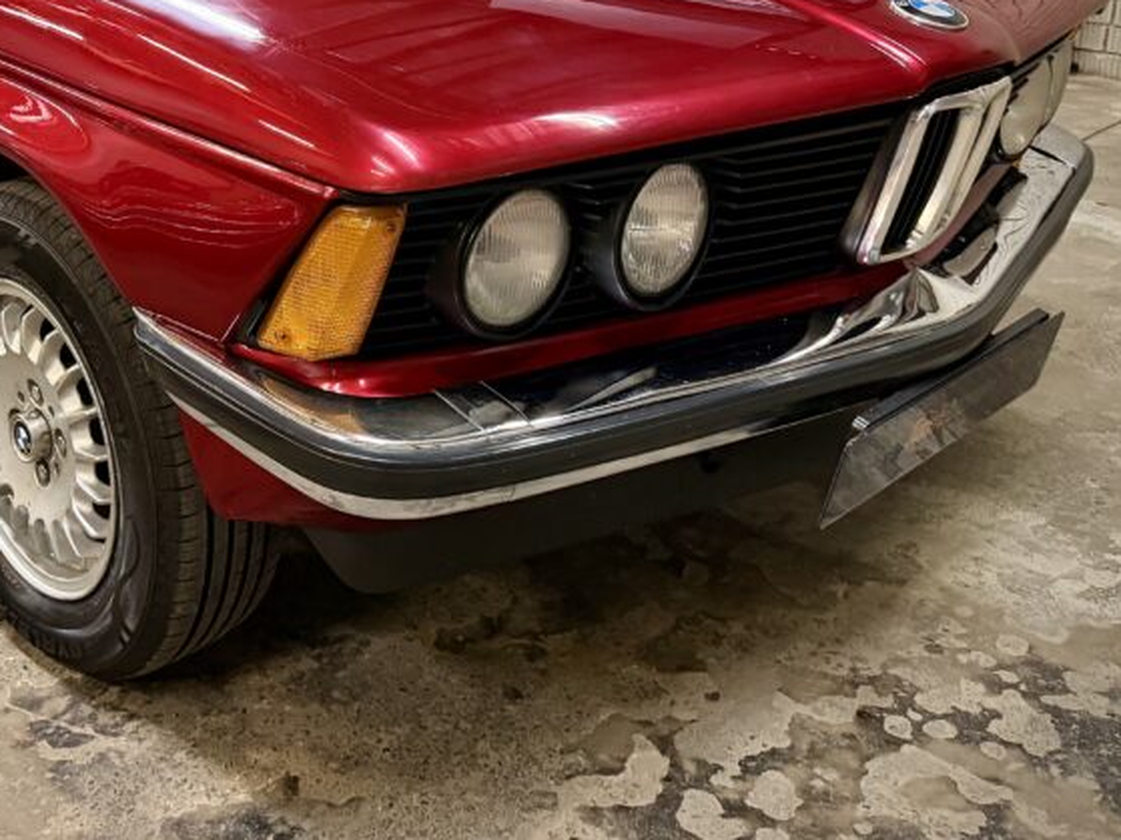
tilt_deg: -15.3
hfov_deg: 41.9
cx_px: 307
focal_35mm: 44
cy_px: 104
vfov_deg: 31.5
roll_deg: +0.7
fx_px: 1425
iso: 500
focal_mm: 6.76
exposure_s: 1/50
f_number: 1.78
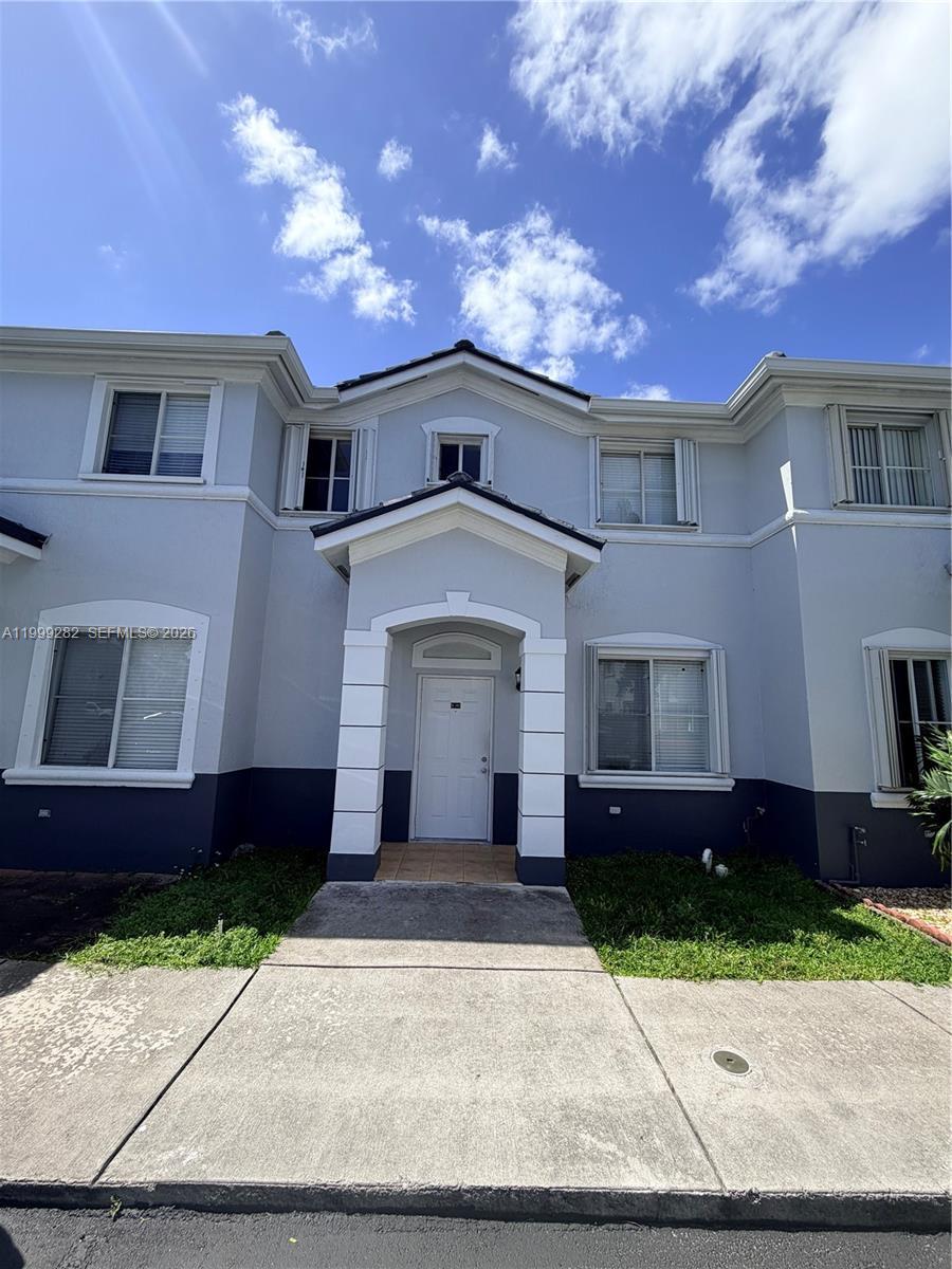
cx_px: 476
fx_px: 513
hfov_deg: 85.7
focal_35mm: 14
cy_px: 634
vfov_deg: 102.1
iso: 20
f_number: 2.2
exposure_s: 1/901
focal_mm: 2.22
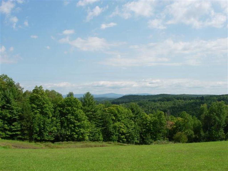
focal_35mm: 38
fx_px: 250
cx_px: 114
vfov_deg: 37.7
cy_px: 86
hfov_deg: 49.0
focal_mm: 7.8
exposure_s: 1/790
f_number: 4.8
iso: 79
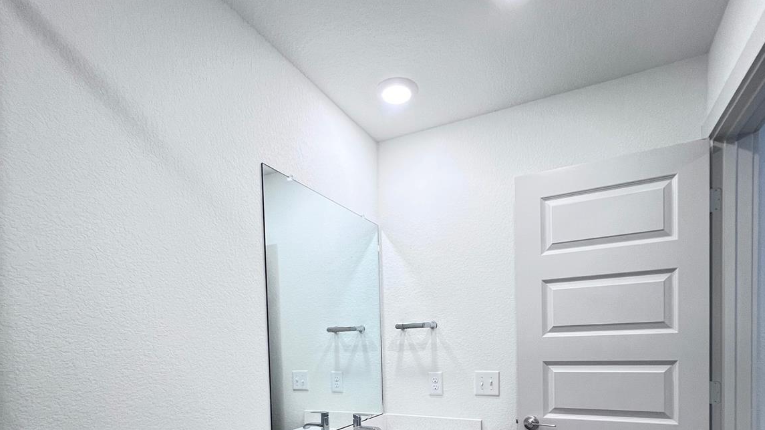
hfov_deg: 89.6
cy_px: 361
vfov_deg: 53.3
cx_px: 383
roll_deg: +1.3
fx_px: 385
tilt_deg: -2.2
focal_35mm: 19
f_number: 1.8
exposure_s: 1/120
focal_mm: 1.57
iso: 200
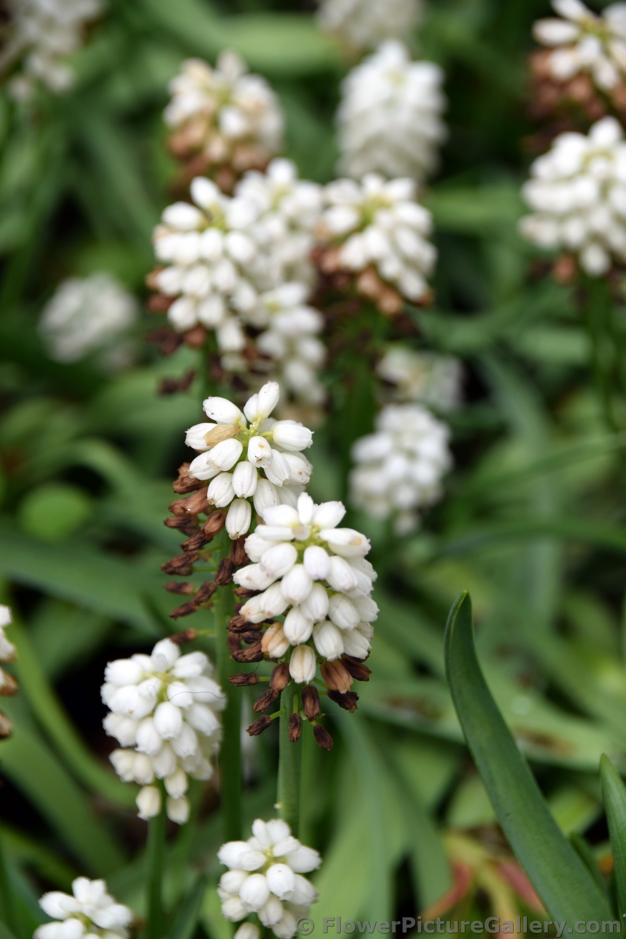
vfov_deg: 10.5
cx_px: 313
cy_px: 470
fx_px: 5086
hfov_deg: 7.0
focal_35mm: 195
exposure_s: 1/250
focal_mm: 130
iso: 220
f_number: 8
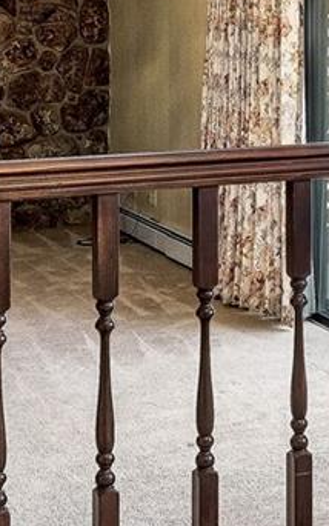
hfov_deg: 15.2
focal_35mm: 83
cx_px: 378
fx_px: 1195
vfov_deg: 23.8
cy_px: 8
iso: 400
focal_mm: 17.5
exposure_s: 1/30
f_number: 10
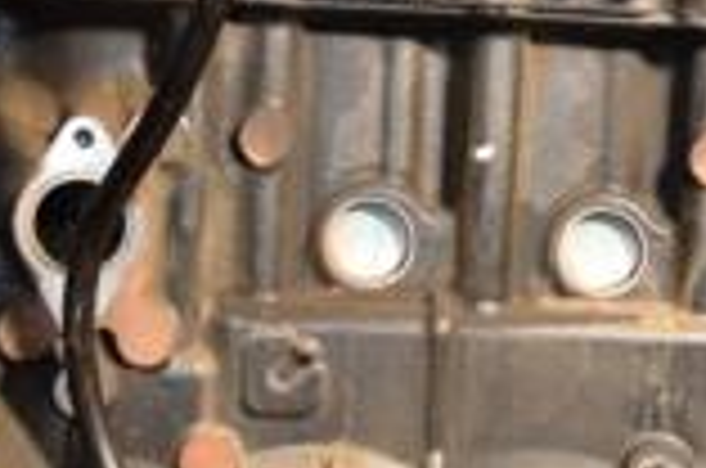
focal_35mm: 138
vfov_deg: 9.9
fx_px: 2701
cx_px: 567
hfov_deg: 14.8
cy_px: 225
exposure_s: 1/80
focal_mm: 24
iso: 800
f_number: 5
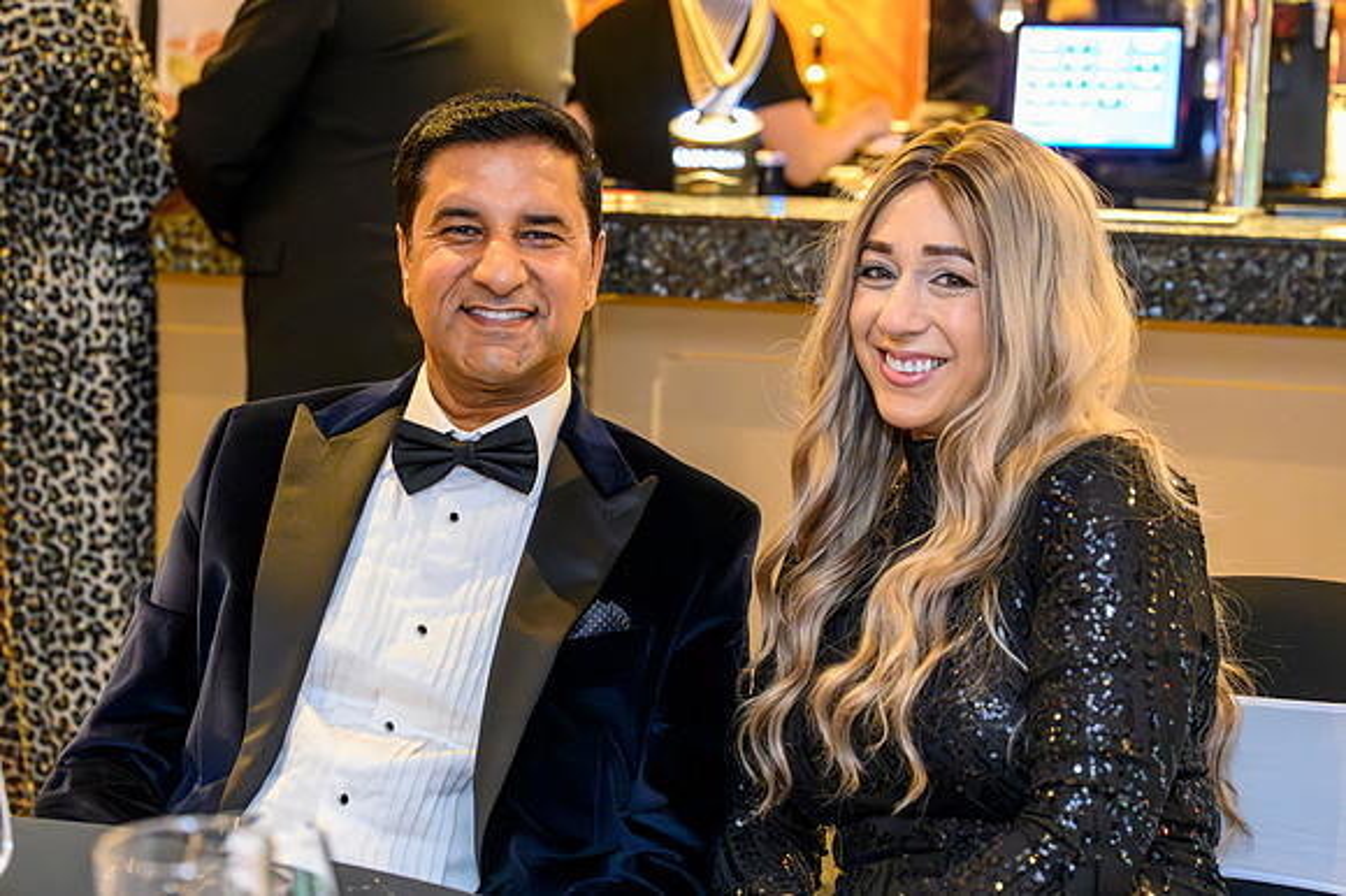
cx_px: 591
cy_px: 393
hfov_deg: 29.0
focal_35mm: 70
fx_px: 2599
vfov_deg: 19.5
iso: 36000
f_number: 4.5
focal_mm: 62
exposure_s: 1/125
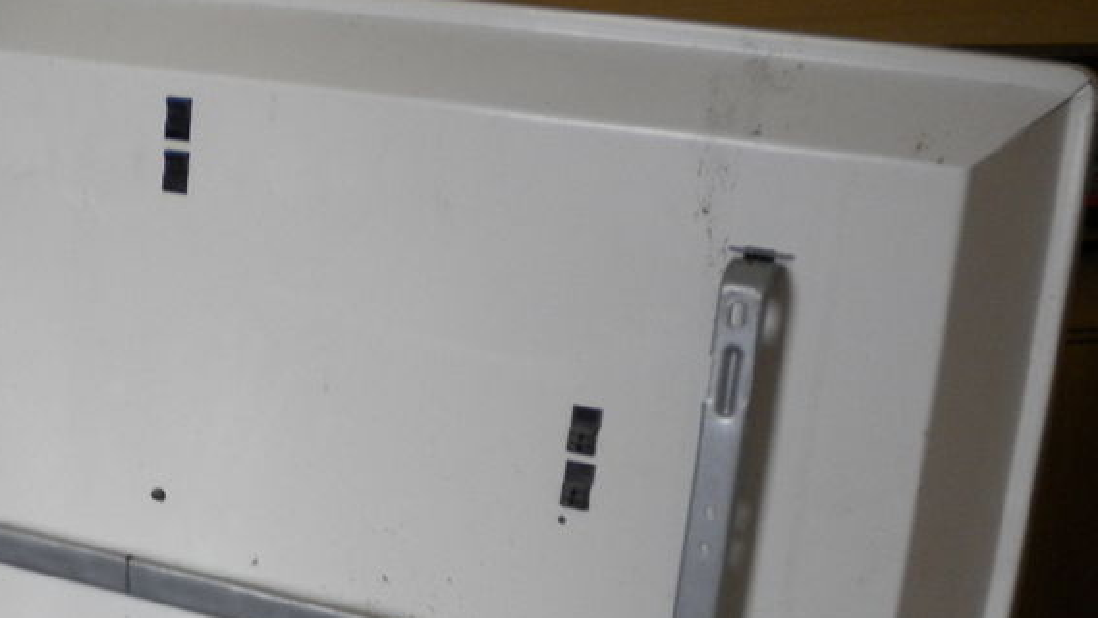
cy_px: 518
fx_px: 1951
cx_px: 226
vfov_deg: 17.8
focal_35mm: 67
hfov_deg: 30.7
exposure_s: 1/57.3
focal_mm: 6.3
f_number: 3.1
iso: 203
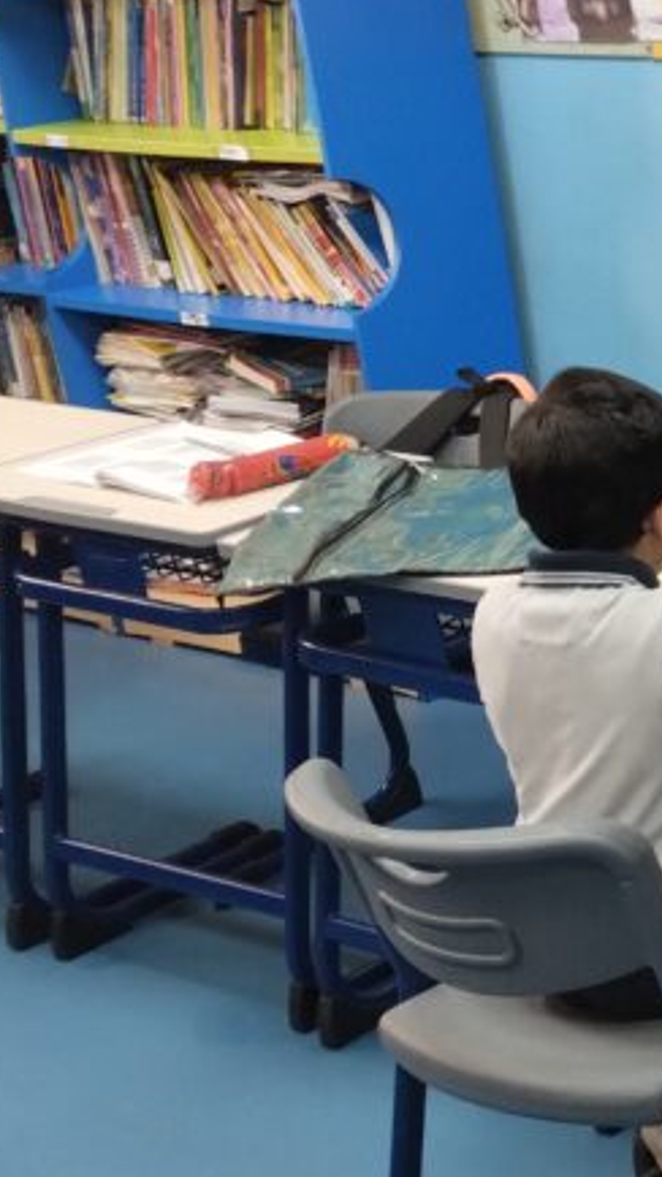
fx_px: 2248
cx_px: 1218
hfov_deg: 14.6
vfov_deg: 29.3
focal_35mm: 72
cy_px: 622
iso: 553
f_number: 1.8
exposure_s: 1/33
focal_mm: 4.27
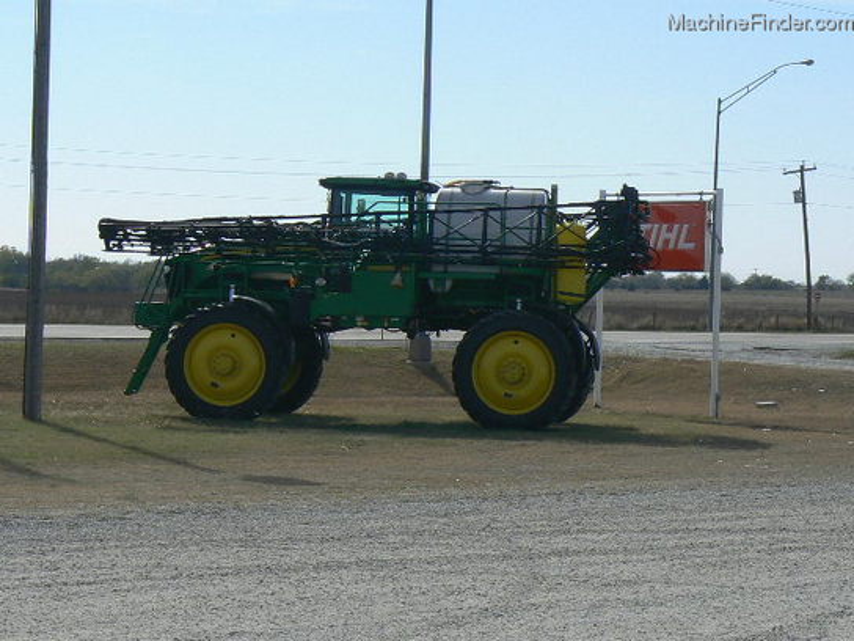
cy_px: 320
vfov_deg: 13.2
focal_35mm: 112
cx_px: 427
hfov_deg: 17.6
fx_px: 2763
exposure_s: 1/500
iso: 80
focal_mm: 13.7
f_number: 8
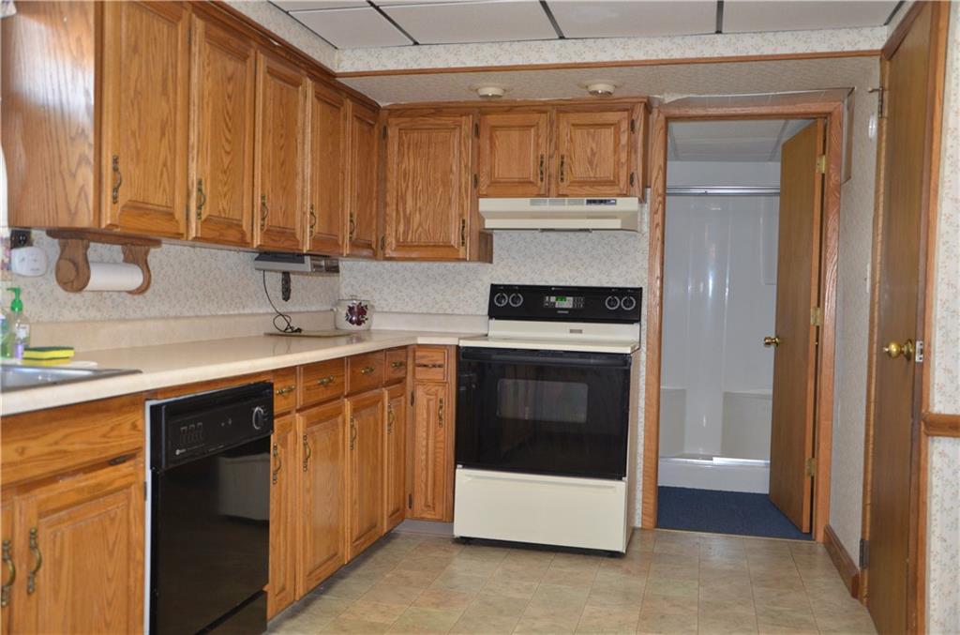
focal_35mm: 36
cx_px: 480
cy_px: 318
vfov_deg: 36.7
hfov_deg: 53.3
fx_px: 957
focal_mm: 24
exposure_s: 1/60
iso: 800
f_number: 3.8
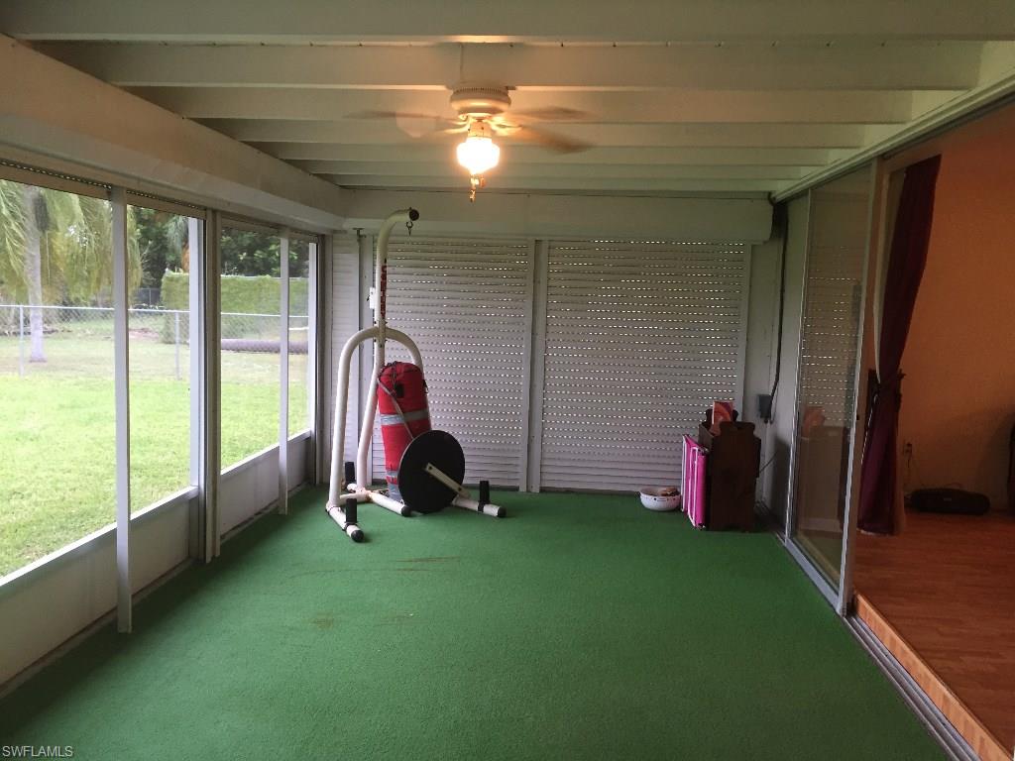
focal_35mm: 29
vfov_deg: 48.2
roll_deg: -2.4
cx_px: 508
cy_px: 380
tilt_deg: -5.3
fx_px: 850
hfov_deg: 61.7
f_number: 2.2
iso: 100
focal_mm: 4.15
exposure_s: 1/30
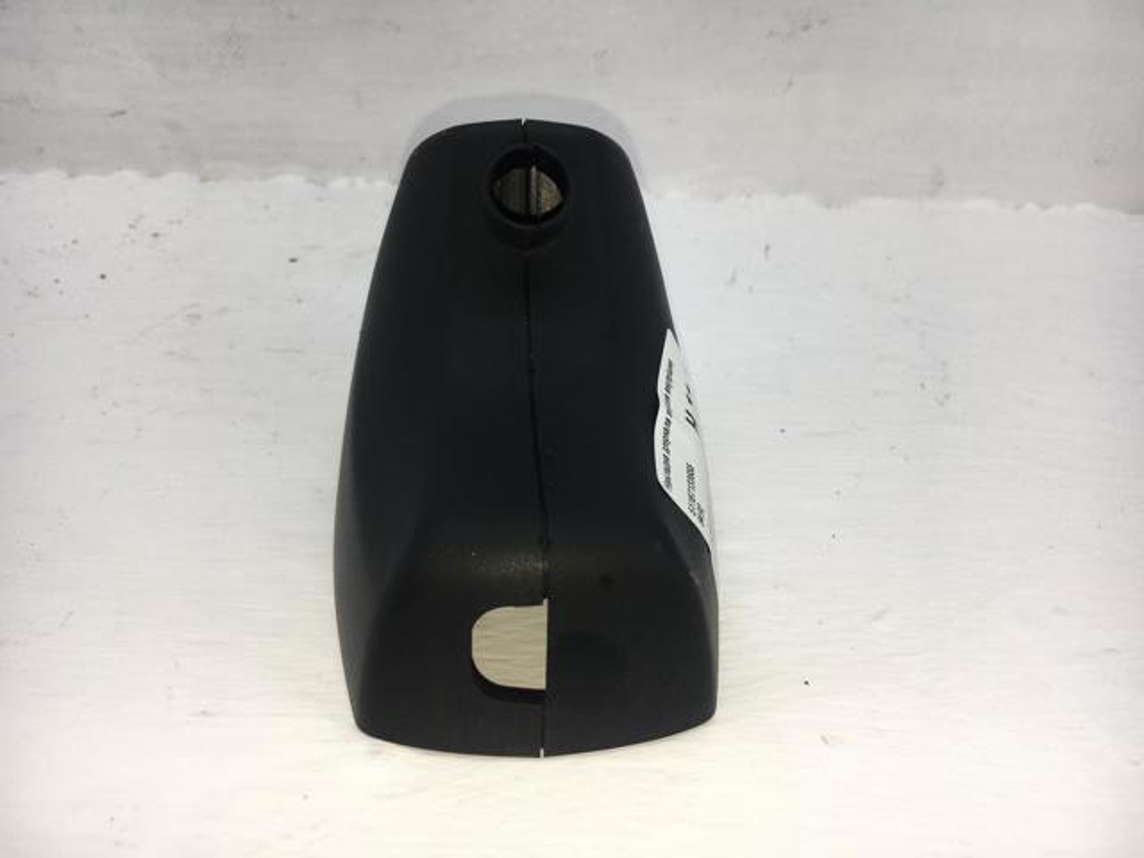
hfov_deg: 61.7
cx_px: 572
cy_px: 429
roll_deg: -2.1
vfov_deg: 48.2
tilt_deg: -28.3
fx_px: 958
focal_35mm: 29
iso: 25
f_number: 2.2
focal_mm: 4.15
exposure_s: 1/506
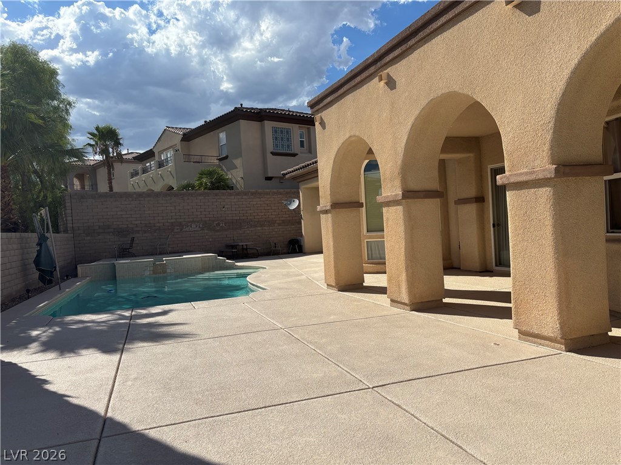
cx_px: 310
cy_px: 232
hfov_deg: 67.3
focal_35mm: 26
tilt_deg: -0.4
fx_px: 466
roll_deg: +4.0
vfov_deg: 53.1
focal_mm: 5.96
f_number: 1.6
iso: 50
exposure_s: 1/5348
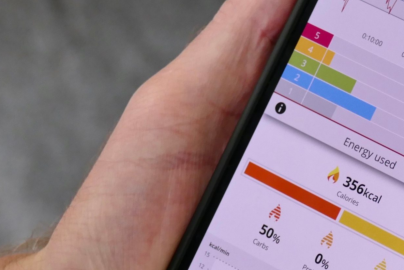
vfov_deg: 6.4
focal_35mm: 213
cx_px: 355
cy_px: 148
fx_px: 2390
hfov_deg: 9.6
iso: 640
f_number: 4
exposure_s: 1/80
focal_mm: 32.24
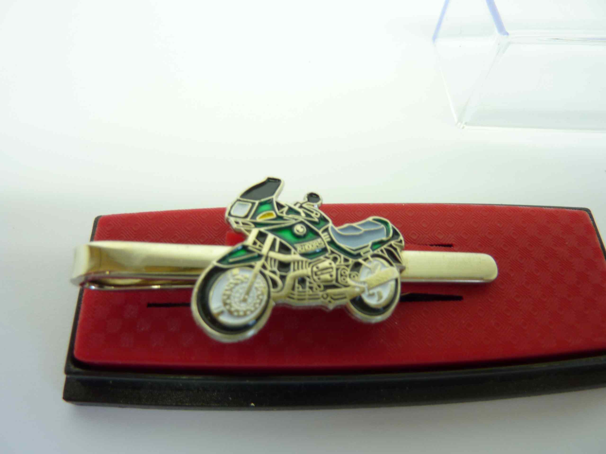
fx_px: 438
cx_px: 303
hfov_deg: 69.4
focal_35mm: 25
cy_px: 227
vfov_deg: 54.9
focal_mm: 4.1
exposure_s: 1/20
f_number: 3.3
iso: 80
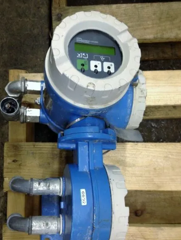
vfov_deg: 47.8
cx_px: 82
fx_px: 272
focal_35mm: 39
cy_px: 125
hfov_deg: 36.8
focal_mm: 4.28
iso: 125
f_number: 2.4
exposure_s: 1/20
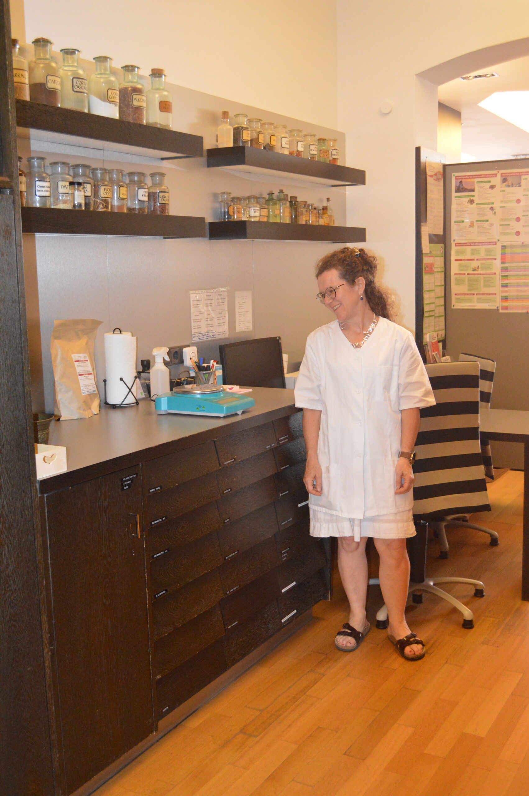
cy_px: 398
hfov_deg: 34.1
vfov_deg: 49.6
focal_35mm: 39
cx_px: 264
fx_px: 861
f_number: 4.2
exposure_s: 1/60
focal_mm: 26
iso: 3200
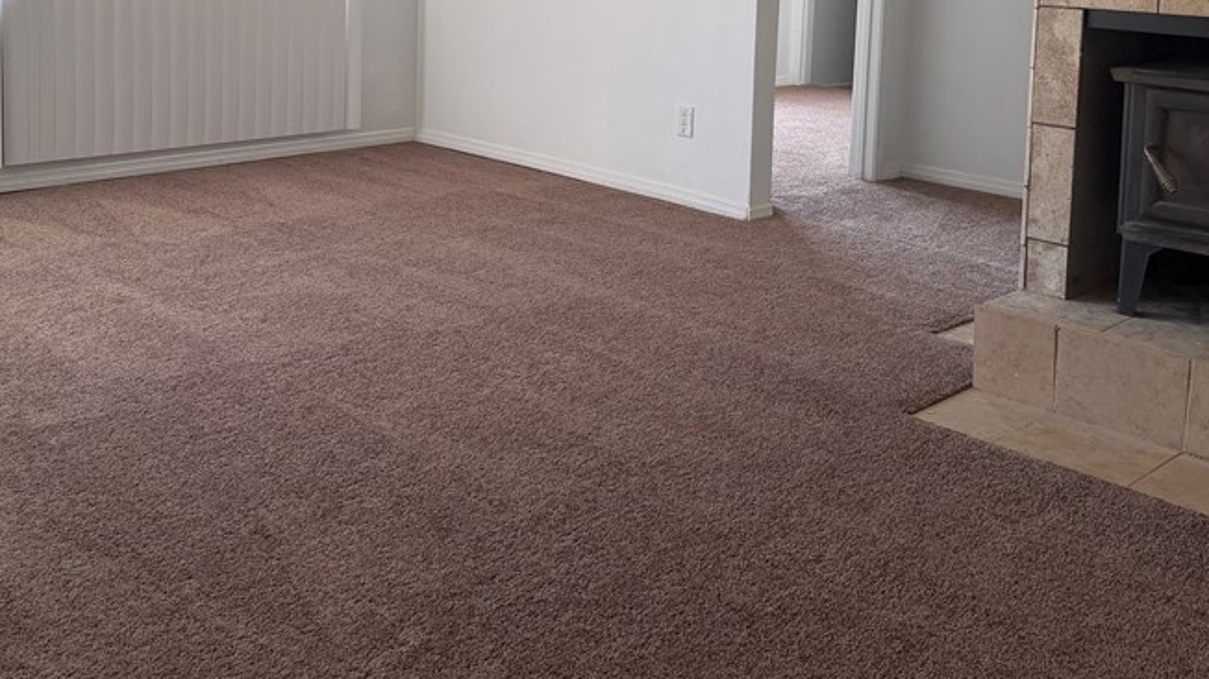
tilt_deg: -4.9
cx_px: 563
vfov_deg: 27.5
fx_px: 1314
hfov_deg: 49.4
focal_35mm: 41
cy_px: 17
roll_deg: -1.0
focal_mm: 6.76
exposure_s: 1/142
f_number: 1.78
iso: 100
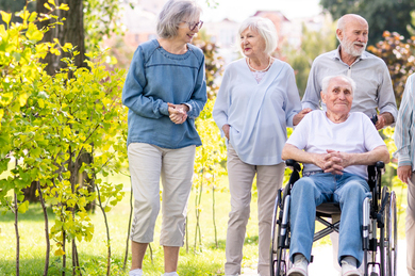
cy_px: 132
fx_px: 1600
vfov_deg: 9.8
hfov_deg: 14.7
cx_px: 332
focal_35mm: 139
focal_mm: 85
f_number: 2.8
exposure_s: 1/1600
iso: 250
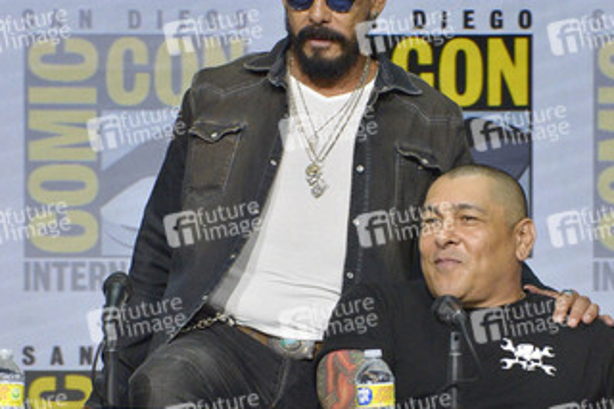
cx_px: 353
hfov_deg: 5.4
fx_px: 6477
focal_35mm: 380
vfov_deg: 3.6
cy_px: 177
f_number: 6.3
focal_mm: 270
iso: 1600
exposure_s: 1/250
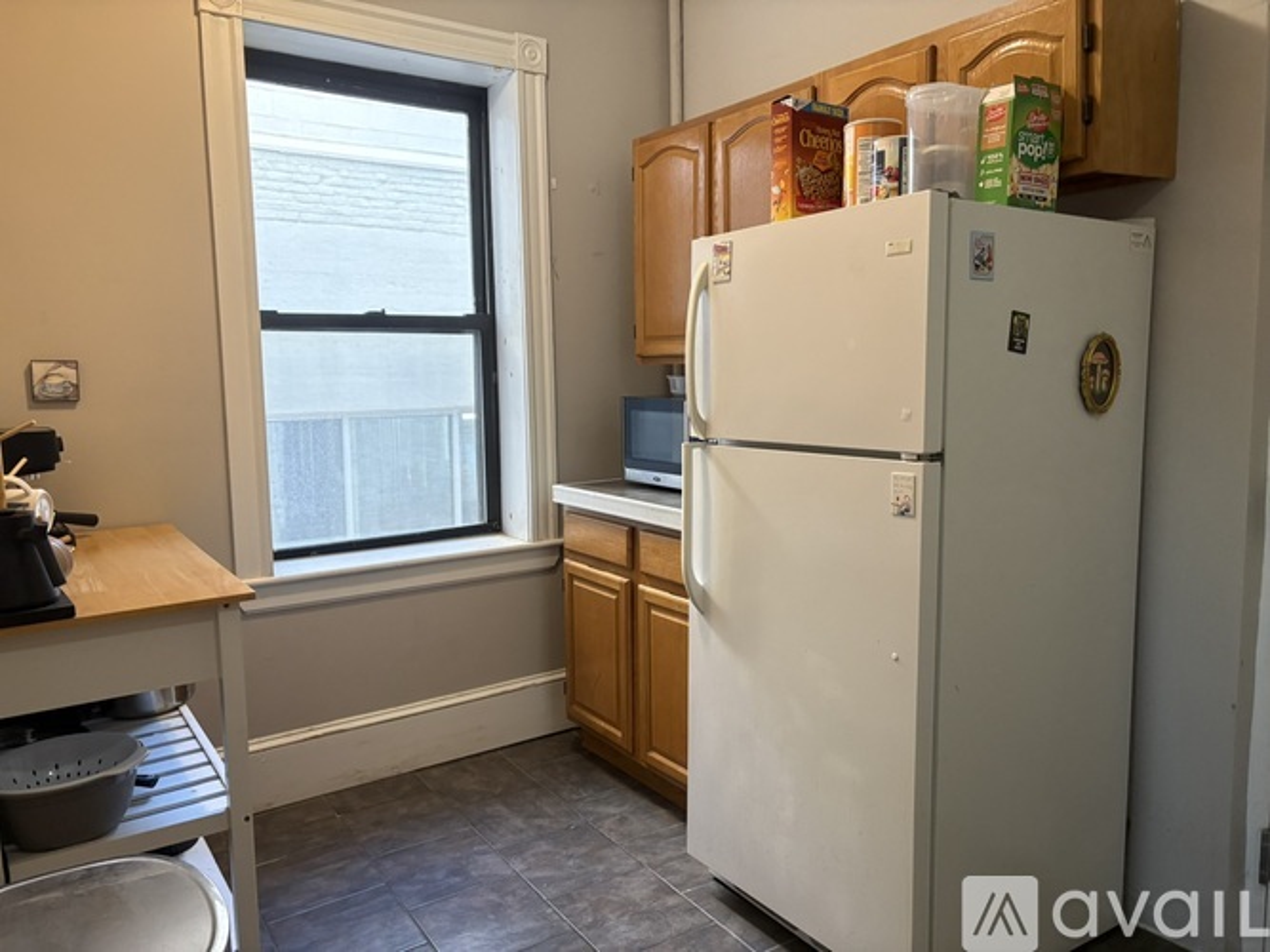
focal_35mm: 26
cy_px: 476
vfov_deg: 53.0
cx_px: 635
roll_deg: +2.2
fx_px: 954
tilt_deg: -6.7
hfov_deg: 67.3
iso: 250
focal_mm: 5.96
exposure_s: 1/60
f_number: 1.6
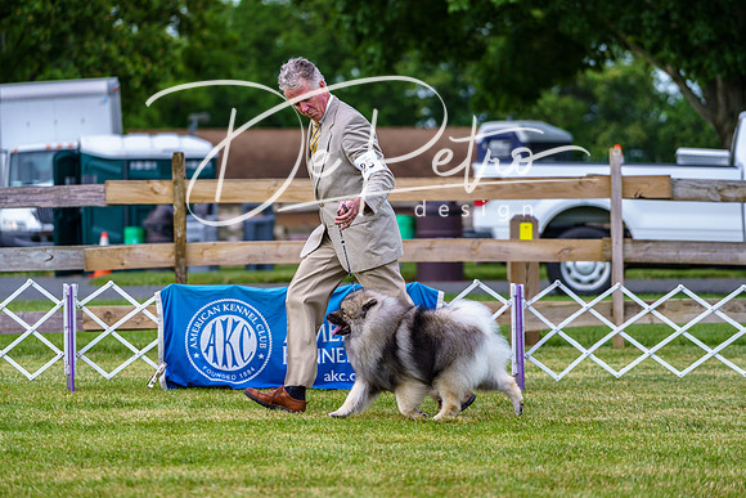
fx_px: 3544
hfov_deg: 12.0
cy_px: 249
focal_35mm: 171
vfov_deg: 8.0
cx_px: 373
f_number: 4
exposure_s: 1/500
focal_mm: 171
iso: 200
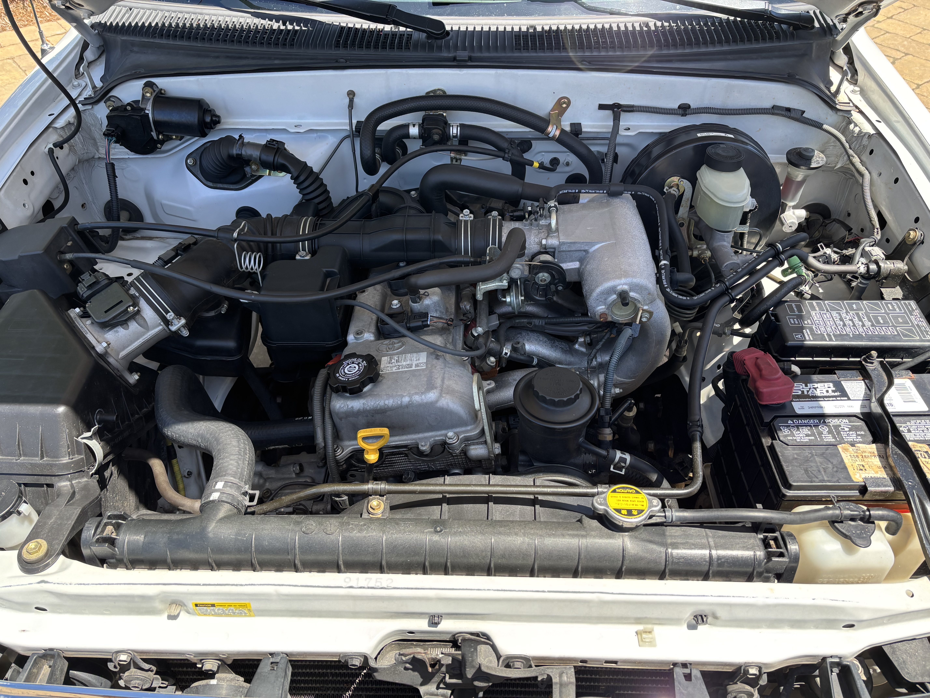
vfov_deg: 53.1
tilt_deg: -41.5
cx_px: 465
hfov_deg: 67.3
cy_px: 349
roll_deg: -1.1
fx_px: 699
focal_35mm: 26
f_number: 1.6
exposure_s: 1/517
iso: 50
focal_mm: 5.96
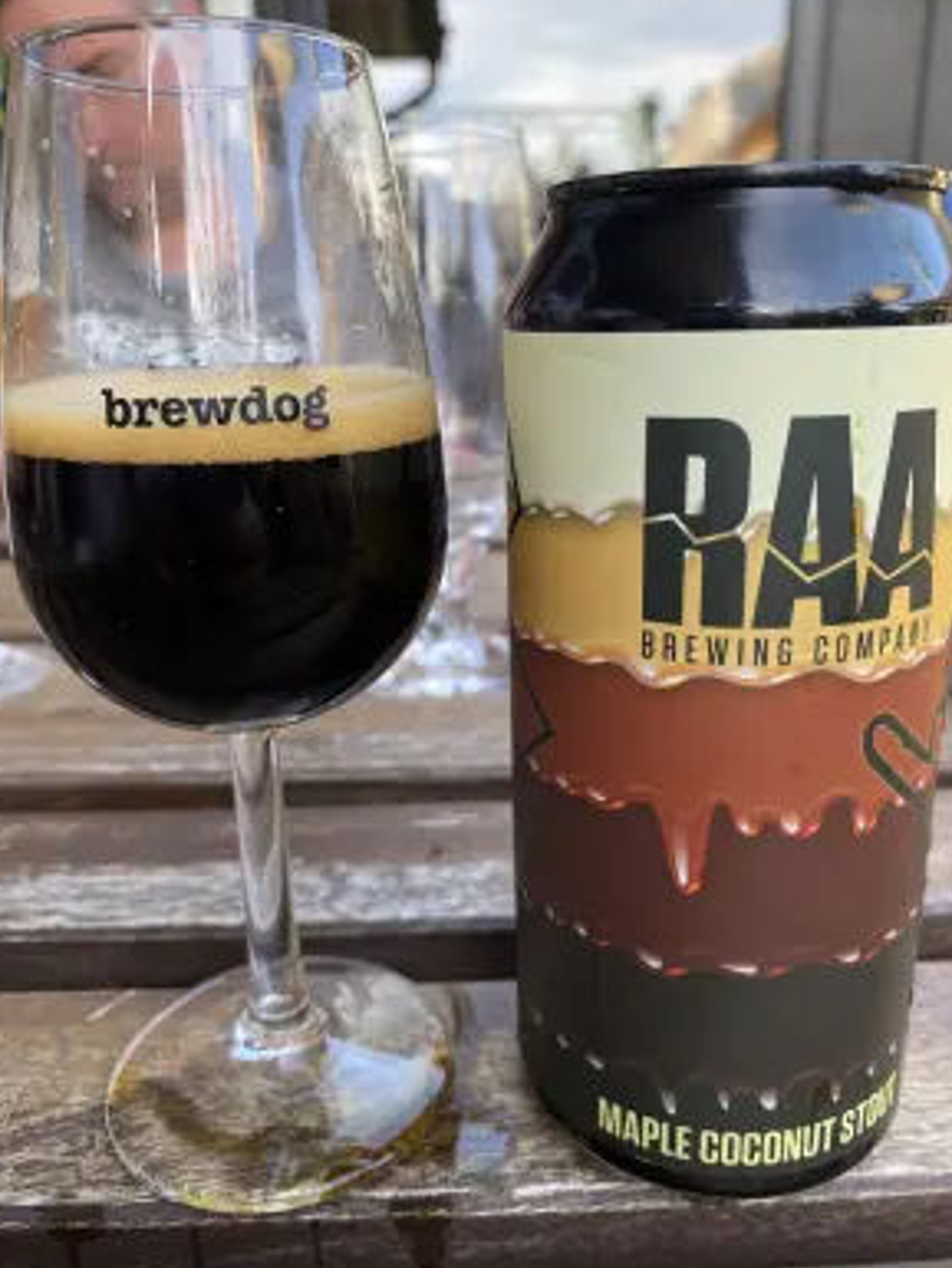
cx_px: 471
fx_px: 990
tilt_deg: -17.4
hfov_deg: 51.4
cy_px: 613
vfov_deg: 65.3
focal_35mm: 27
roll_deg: +0.3
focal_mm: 4.25
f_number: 1.8
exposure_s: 1/121
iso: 40
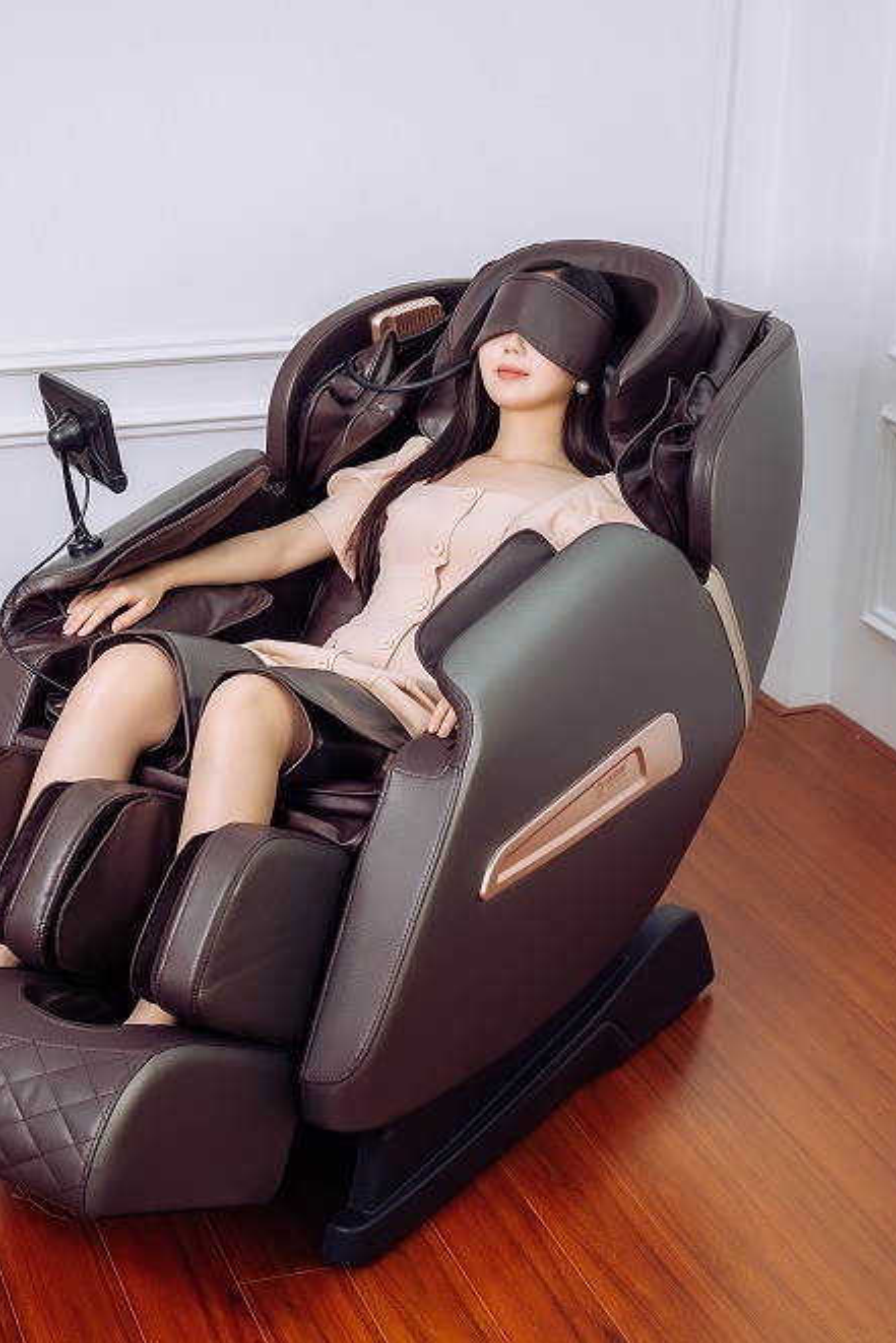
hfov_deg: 21.9
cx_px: 315
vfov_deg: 32.4
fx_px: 2313
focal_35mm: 62
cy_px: 670
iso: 800
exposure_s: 1/160
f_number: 5
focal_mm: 41
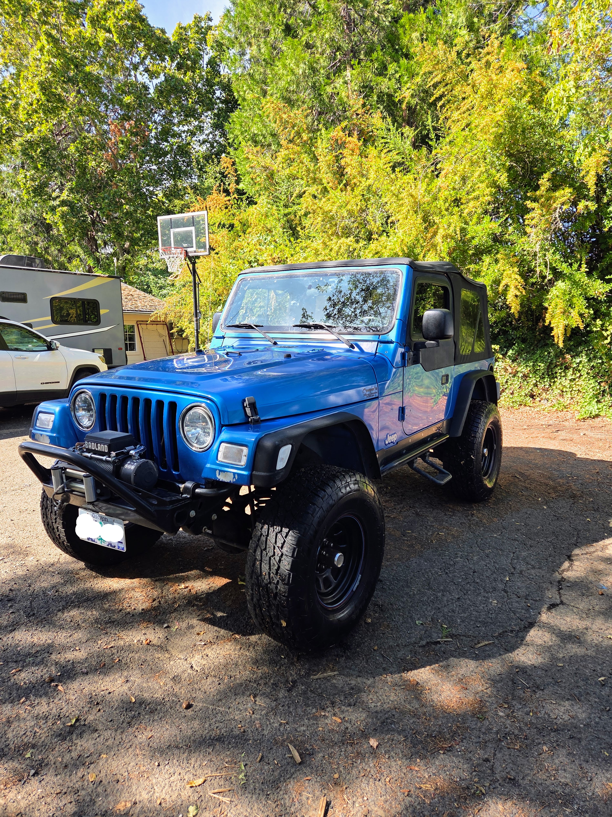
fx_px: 542
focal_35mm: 23
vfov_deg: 73.9
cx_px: 306
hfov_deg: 58.9
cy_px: 408
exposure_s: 1/924
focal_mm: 5.4
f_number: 1.8
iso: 80
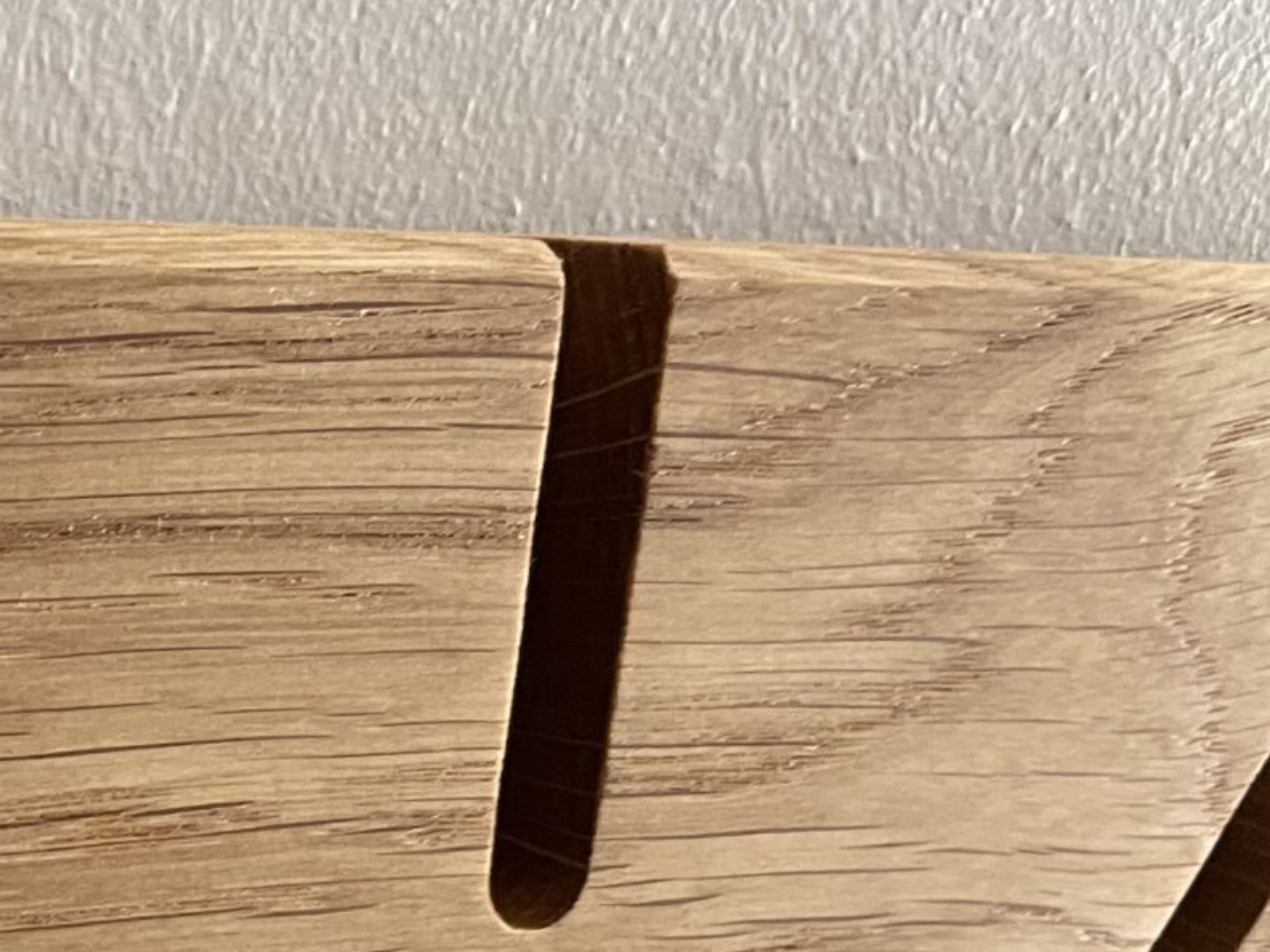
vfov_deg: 16.9
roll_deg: -1.8
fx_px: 3082
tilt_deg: -14.8
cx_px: -598
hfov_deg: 20.2
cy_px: 1114
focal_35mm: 84
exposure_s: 1/59
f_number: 1.6
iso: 160
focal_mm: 4.2
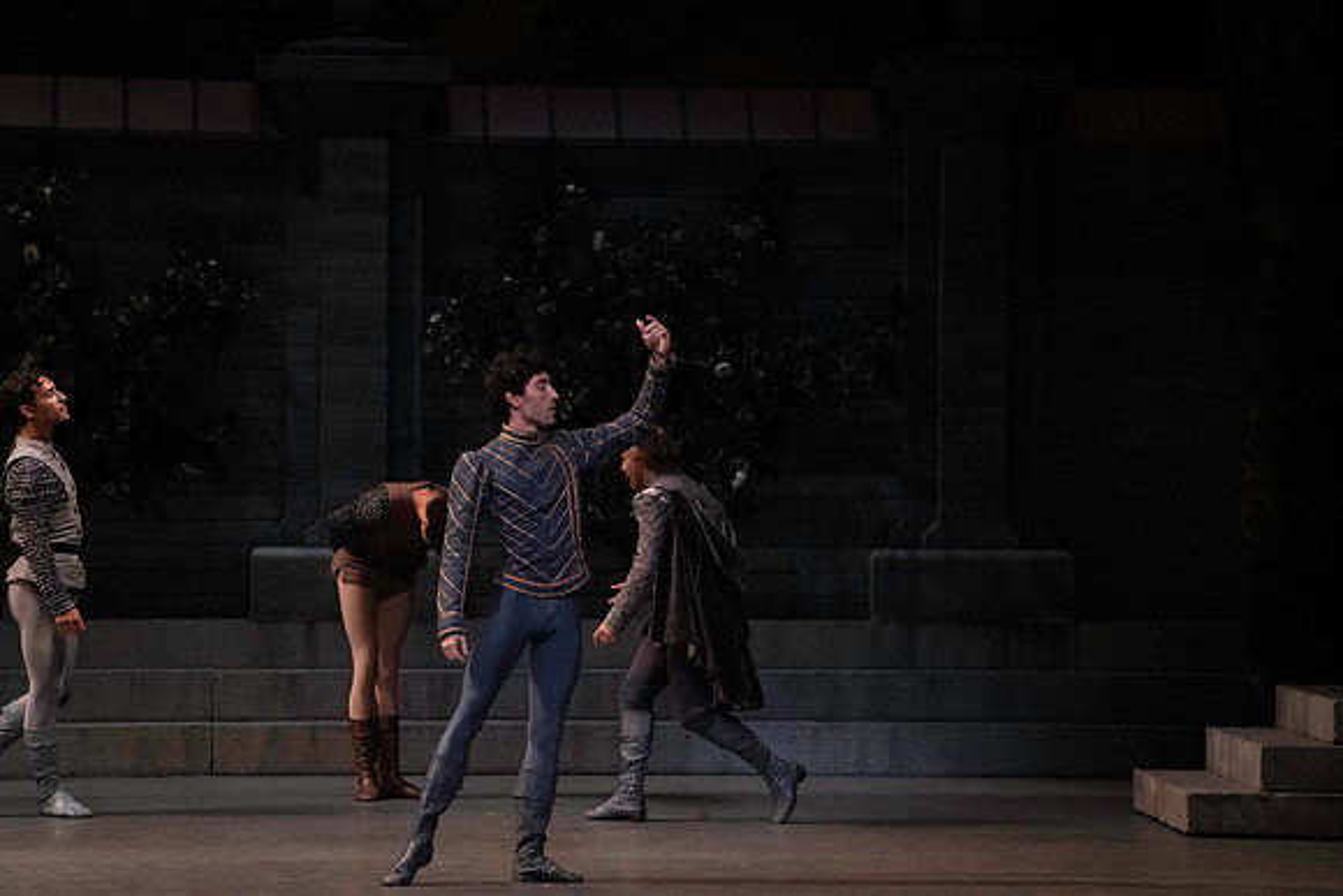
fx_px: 6866
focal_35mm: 184
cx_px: 672
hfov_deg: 11.2
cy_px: 448
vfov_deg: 7.5
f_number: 11
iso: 16000
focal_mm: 184
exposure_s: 1/400
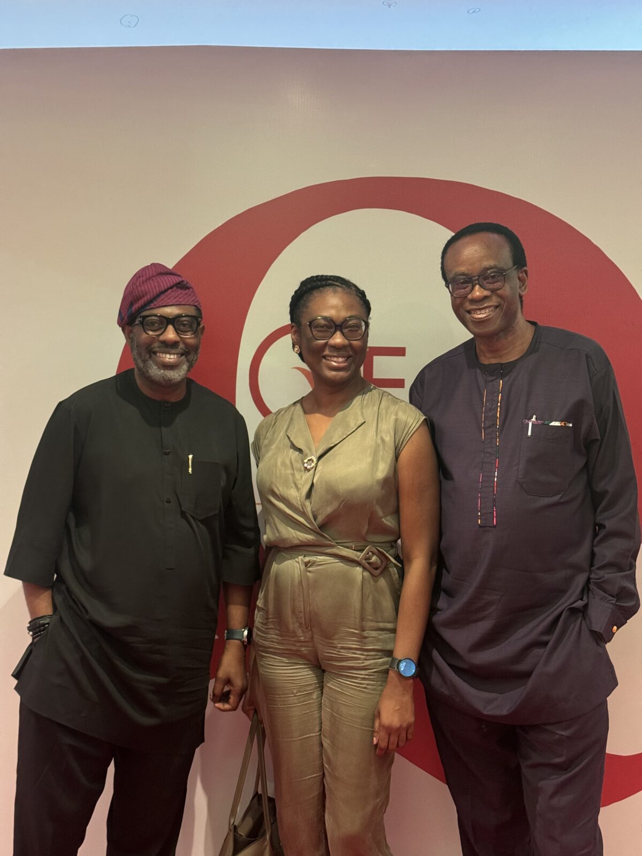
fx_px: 1187
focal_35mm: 48
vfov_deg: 39.7
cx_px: 321
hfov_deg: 30.3
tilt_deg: -1.4
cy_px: 428
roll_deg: -1.2
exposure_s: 1/40
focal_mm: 6.76
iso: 500
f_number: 1.78
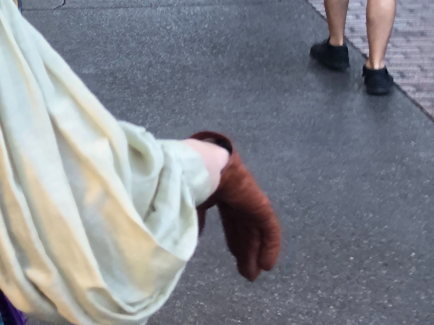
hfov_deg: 22.3
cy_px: -68
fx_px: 978
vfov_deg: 17.9
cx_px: -137
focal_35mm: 78
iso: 50
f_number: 1.8
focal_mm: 4
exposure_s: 1/120
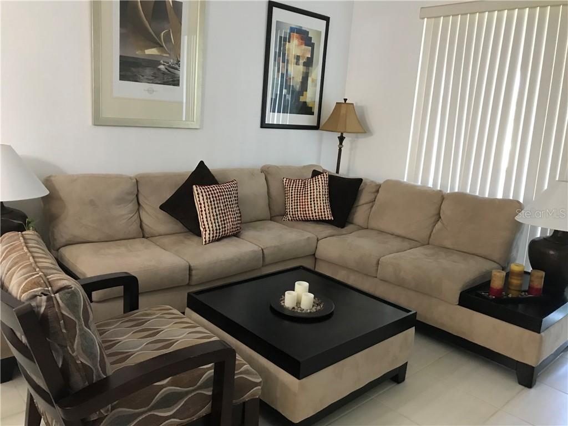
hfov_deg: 63.4
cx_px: 284
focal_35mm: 28
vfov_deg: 49.7
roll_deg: -3.3
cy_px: 213
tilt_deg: -12.8
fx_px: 459
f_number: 1.8
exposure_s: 1/15
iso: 80
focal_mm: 3.99
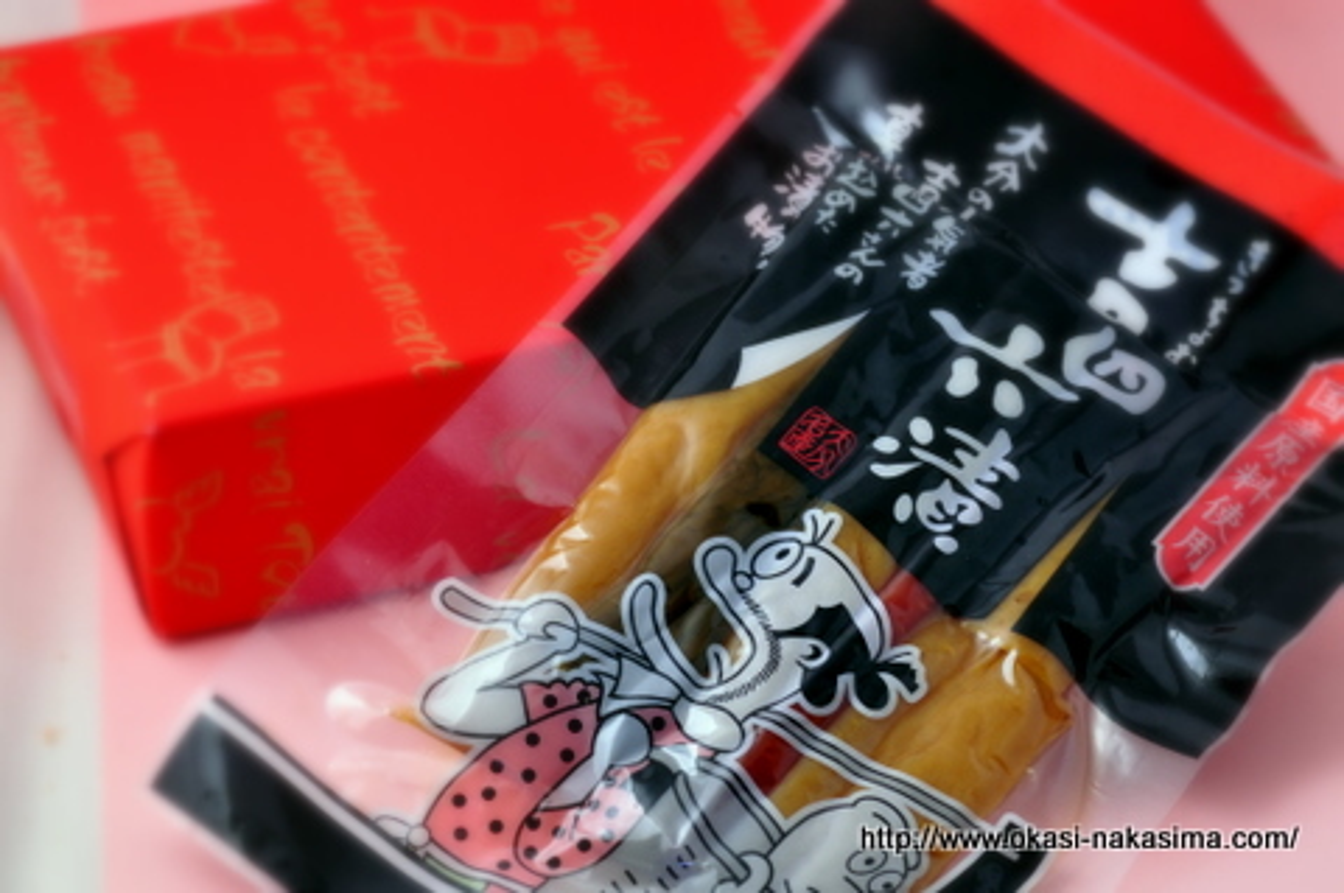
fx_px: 5035
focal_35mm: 135
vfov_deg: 10.1
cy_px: 446
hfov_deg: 15.2
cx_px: 672
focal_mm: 90
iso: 200
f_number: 10
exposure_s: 1/2
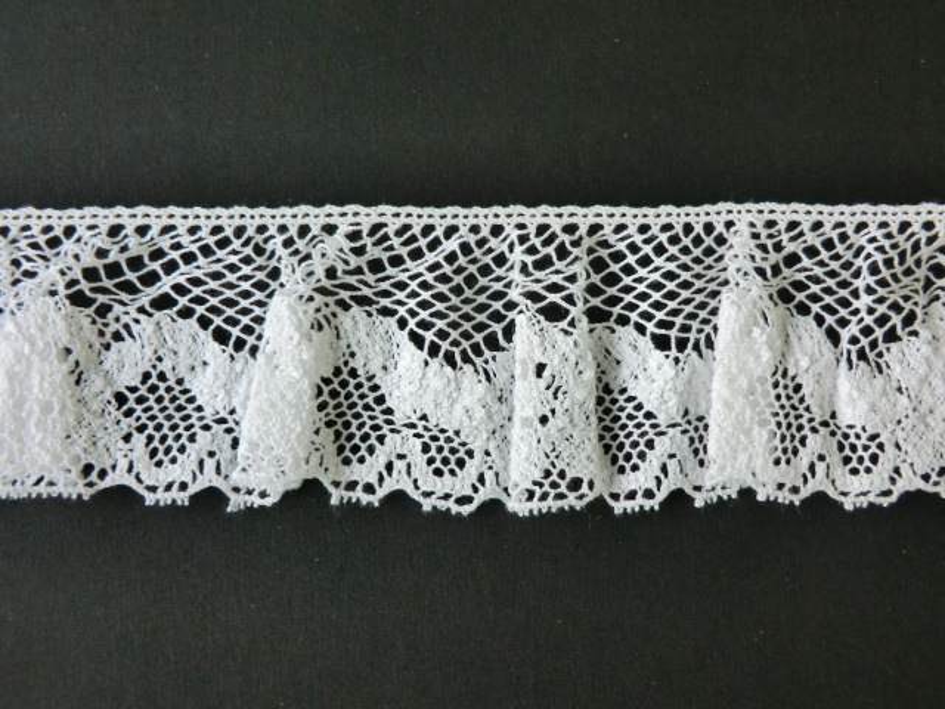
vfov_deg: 36.0
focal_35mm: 40
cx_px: 472
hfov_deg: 46.8
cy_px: 354
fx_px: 1092
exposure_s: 1/60
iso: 200
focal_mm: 7.1
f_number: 3.8
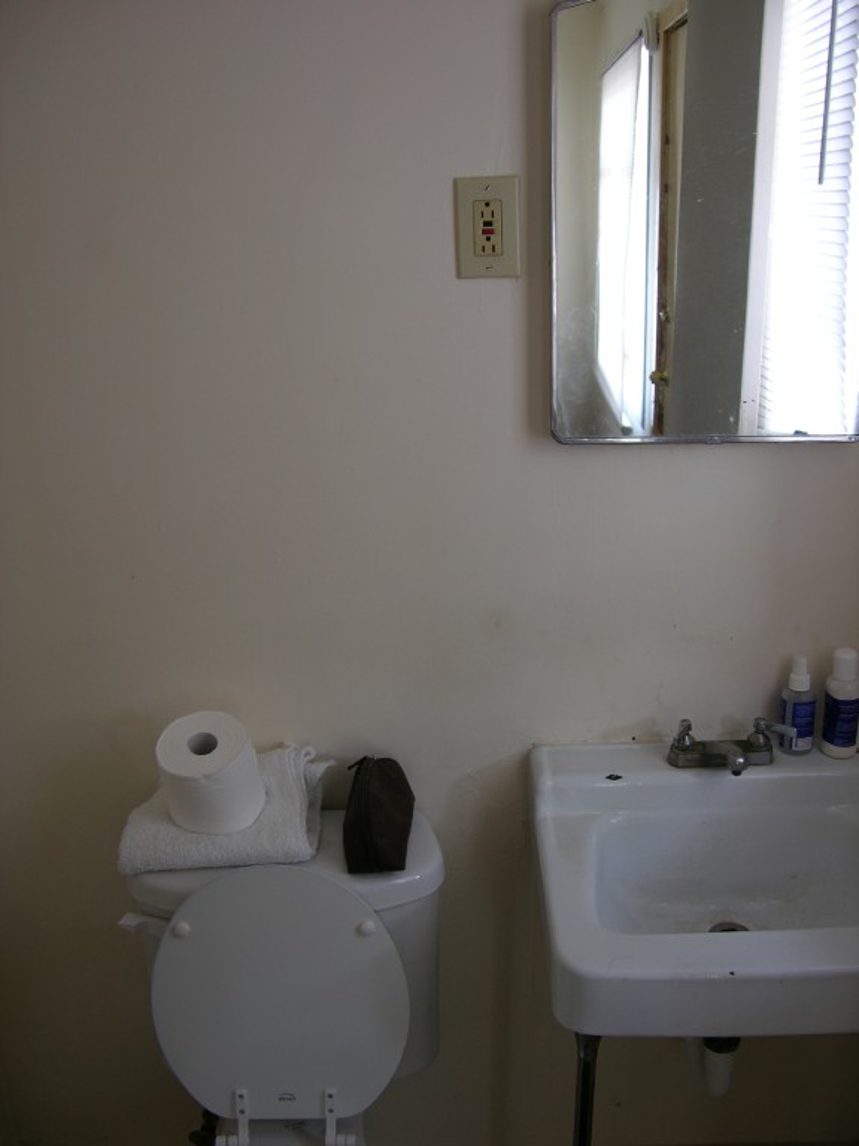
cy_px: 573
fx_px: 1158
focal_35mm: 35
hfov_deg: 40.7
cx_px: 430
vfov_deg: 52.6
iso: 50
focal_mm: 8.9
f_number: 2.8
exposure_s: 1/8.1
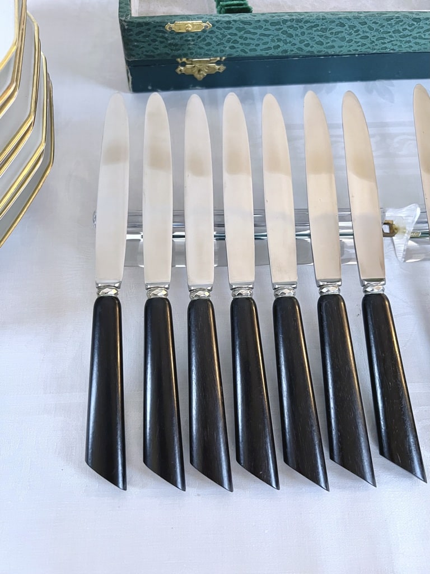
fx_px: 431
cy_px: 287
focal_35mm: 26
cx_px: 215
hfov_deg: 53.1
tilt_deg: -66.3
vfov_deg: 67.3
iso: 400
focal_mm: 5.7
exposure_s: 1/50
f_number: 1.5
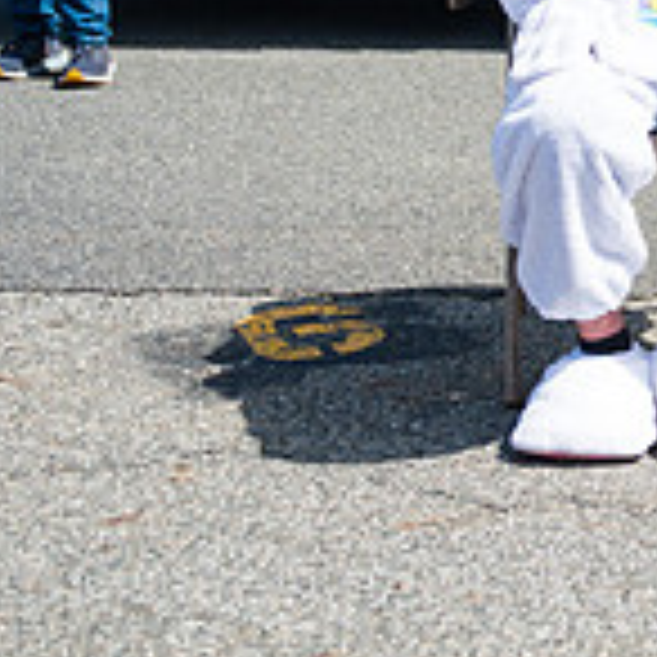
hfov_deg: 18.3
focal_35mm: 81
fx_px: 1739
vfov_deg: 20.6
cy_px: -32
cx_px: 1066
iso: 200
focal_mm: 24
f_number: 4
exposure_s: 1/3200
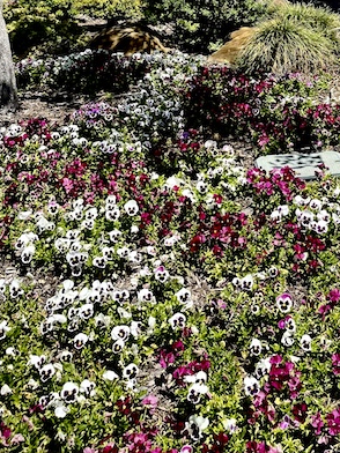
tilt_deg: -3.9
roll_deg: +3.1
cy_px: -5
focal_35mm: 51
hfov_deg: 27.9
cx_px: 276
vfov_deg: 34.0
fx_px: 668
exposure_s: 1/2433
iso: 32
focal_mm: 5.1
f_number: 1.6
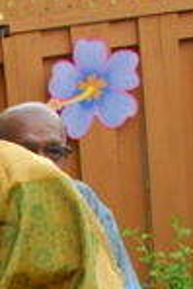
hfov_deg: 9.1
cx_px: -261
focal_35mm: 136
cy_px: 456
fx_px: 1091
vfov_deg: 14.0
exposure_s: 1/80
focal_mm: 18
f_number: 7.1
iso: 800
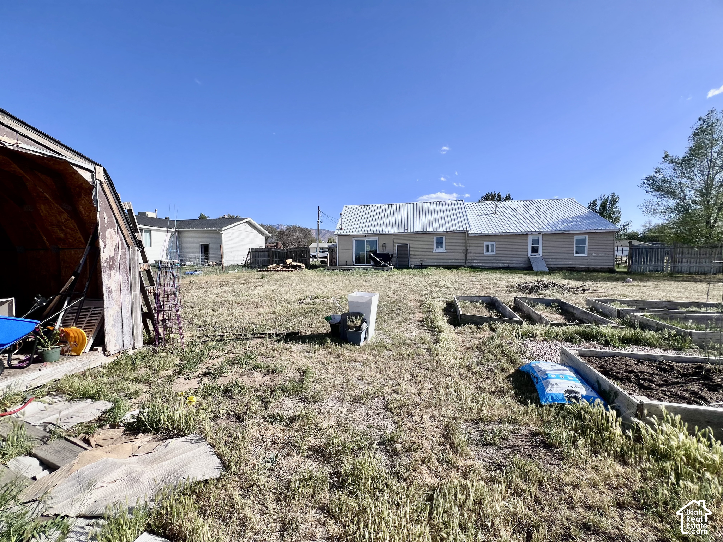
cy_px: 271
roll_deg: +0.4
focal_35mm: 13
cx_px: 362
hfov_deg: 106.2
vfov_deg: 89.9
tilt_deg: -2.2
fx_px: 272
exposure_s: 1/1575
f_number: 1.8
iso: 32
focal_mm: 1.57
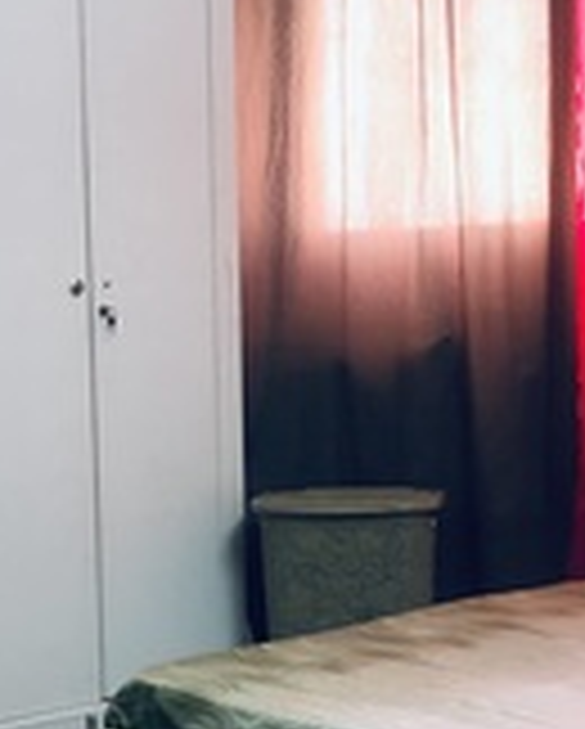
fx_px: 1663
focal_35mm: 77
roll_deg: +1.5
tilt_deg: -6.9
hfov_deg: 19.9
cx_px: 182
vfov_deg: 24.6
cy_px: 506
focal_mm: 4
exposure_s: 1/15
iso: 64
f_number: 1.8
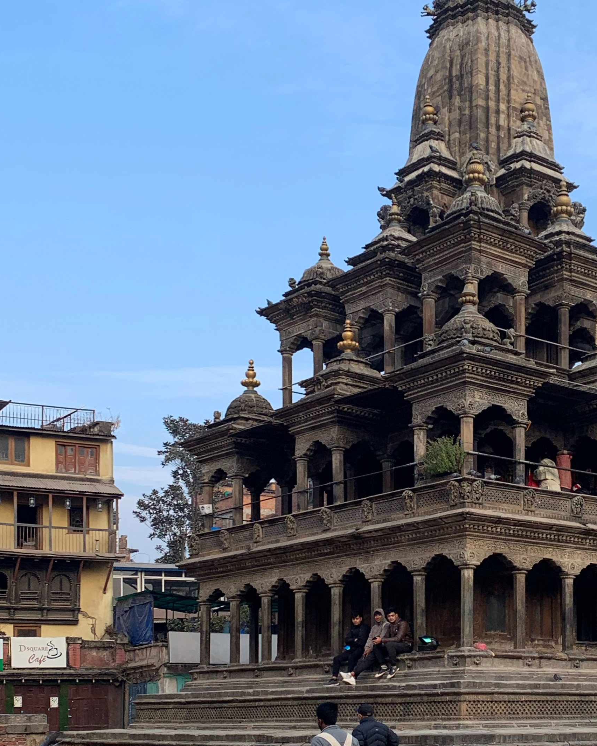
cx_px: 483
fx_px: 1060
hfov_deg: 30.6
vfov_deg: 38.8
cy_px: 353
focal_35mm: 48
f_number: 1.8
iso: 25
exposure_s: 1/616
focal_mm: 4.25
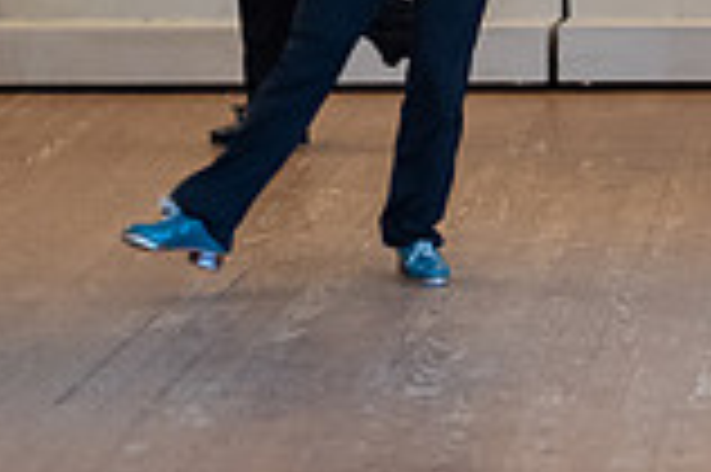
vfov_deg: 5.2
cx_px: 1114
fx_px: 5189
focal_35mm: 263
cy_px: -300
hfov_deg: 7.7
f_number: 2.8
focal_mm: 56
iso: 1600
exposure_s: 1/200
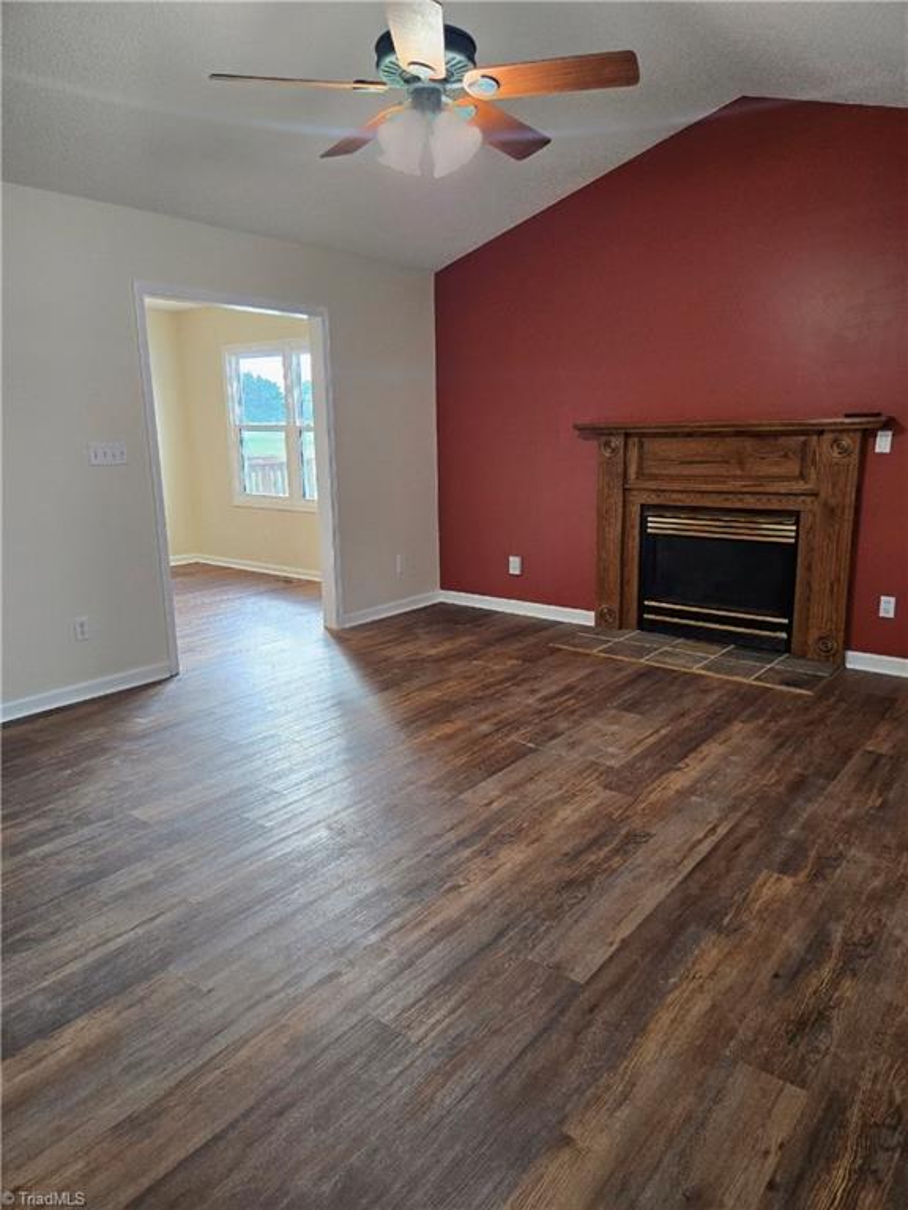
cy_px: 605
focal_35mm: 23
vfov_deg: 73.9
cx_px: 454
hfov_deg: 58.9
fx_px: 804
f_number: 1.8
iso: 125
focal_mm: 5.4
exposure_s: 1/120
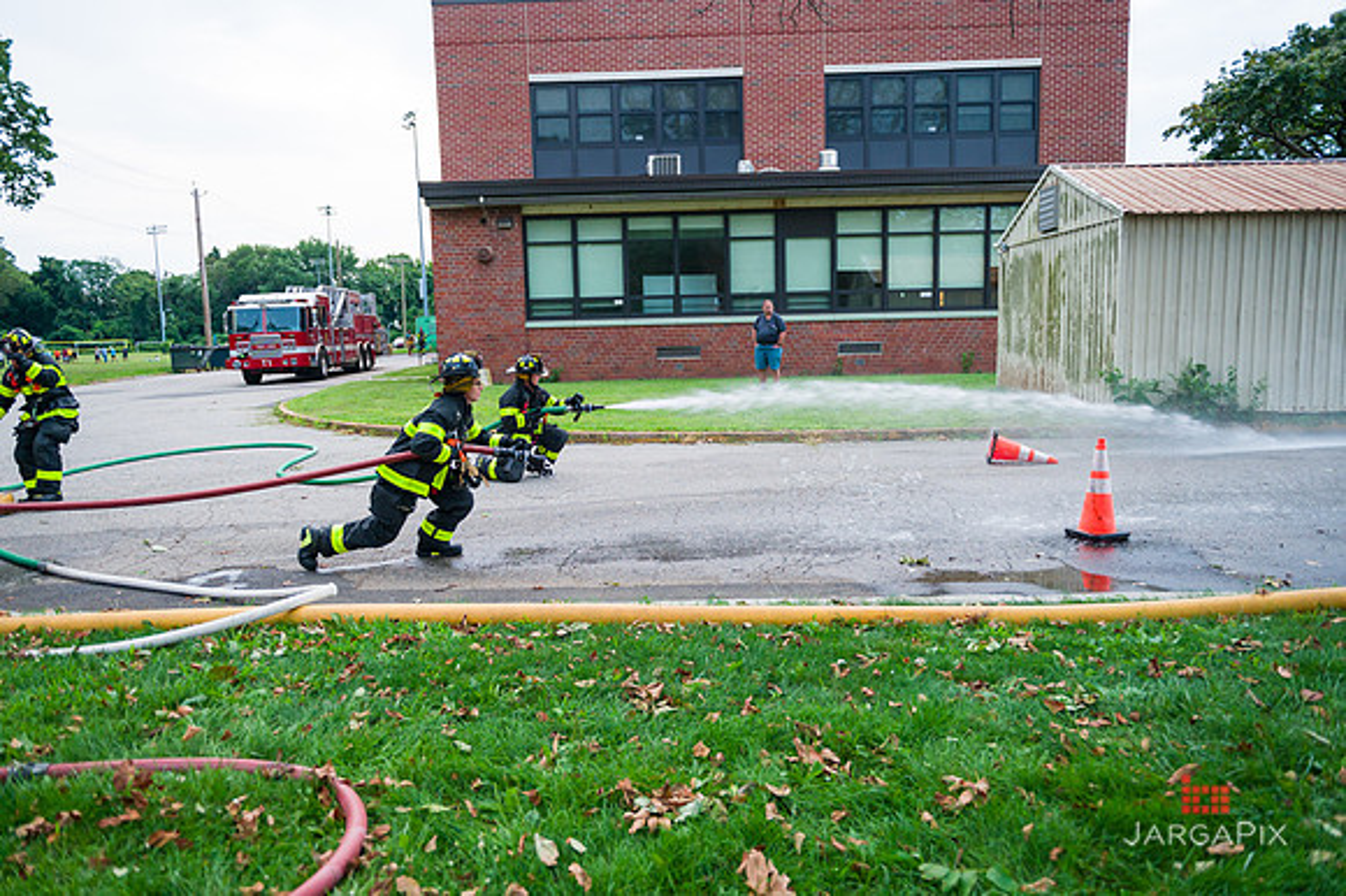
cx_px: 673
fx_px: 972
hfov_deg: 69.4
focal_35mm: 26
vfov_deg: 49.5
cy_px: 448
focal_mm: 26
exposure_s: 1/200
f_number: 3.2
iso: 1000
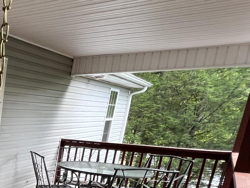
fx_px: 296
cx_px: -112
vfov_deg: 32.5
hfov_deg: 30.0
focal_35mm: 41
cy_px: 184
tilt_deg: -14.2
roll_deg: -2.0
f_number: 1.8
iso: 40
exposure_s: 1/99
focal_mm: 1.57
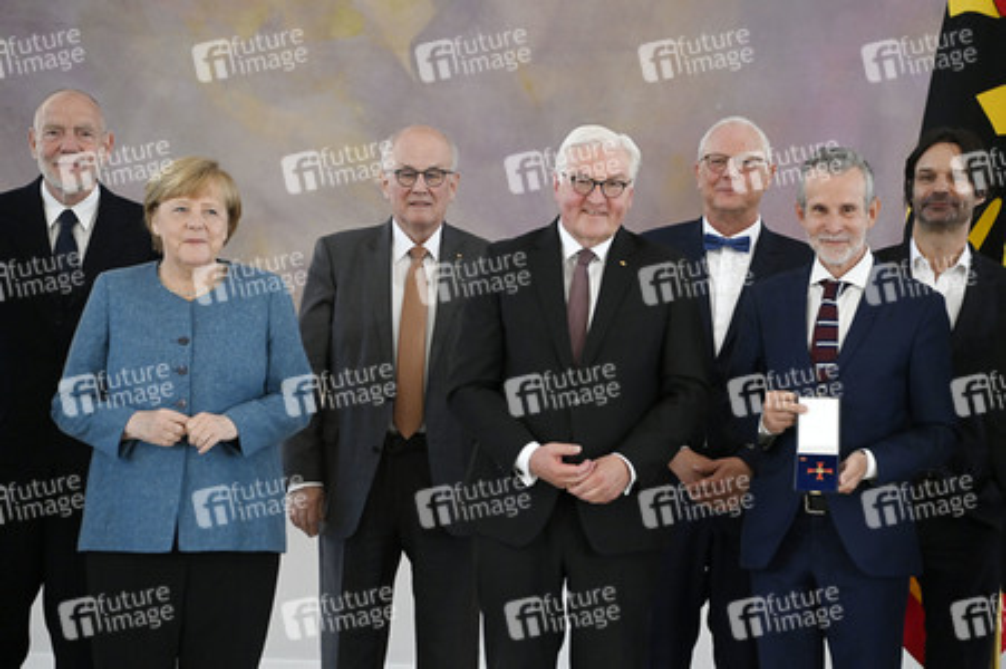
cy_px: 334
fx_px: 5026
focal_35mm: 180
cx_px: 503
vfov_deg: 7.6
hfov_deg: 11.4
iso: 6400
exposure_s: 1/400
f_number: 5.6
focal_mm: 180
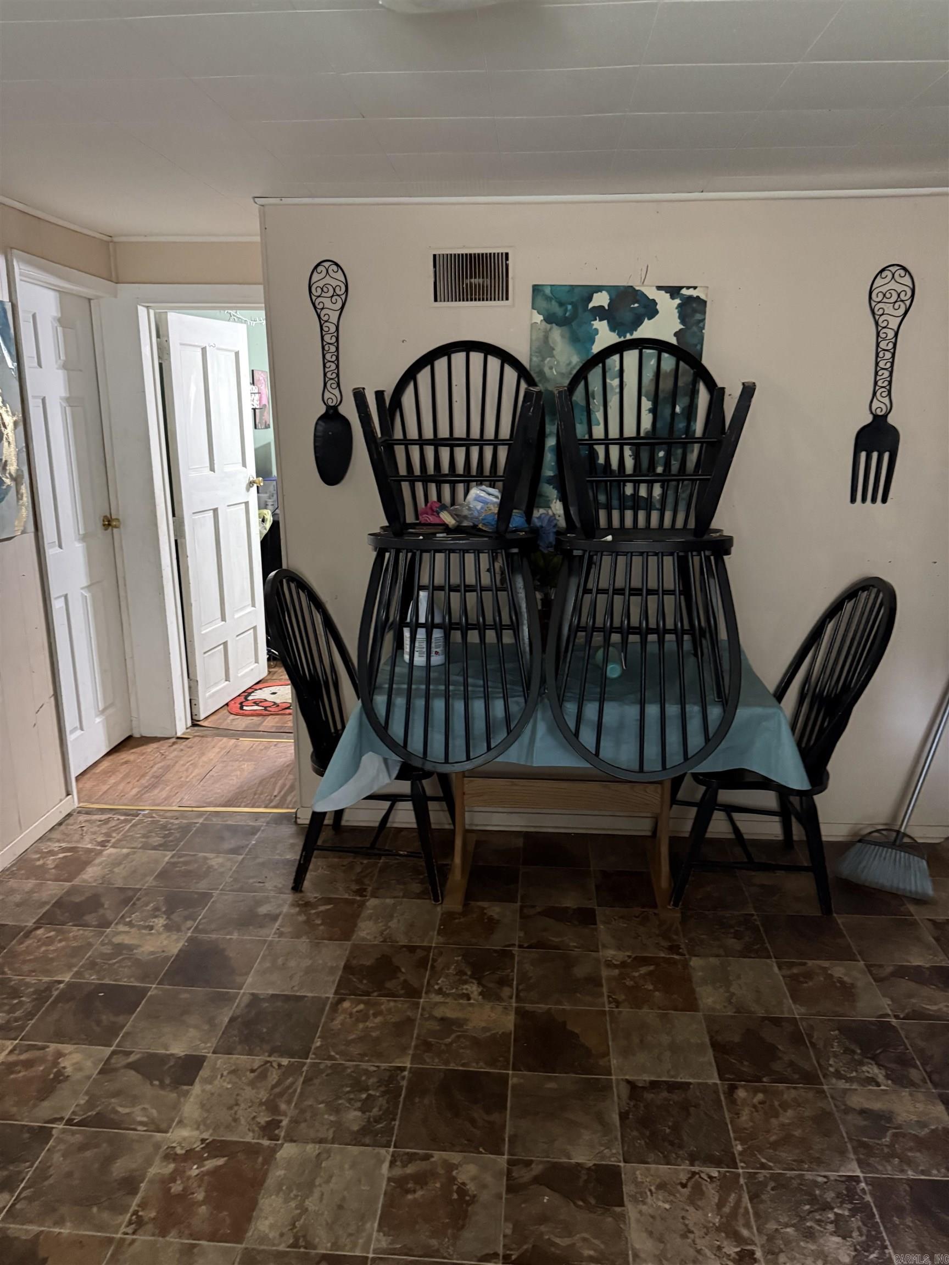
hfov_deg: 56.8
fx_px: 877
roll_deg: -0.6
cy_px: 632
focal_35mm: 24
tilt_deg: -13.5
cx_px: 474
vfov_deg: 71.6
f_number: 1.78
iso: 1000
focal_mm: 6.76
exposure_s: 1/30
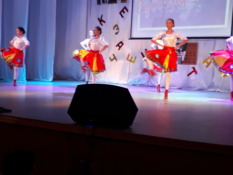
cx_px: 116
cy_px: 88
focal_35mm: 27
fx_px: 182
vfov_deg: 51.4
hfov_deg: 65.3
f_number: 1.9
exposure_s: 1/33
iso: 100
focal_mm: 3.6
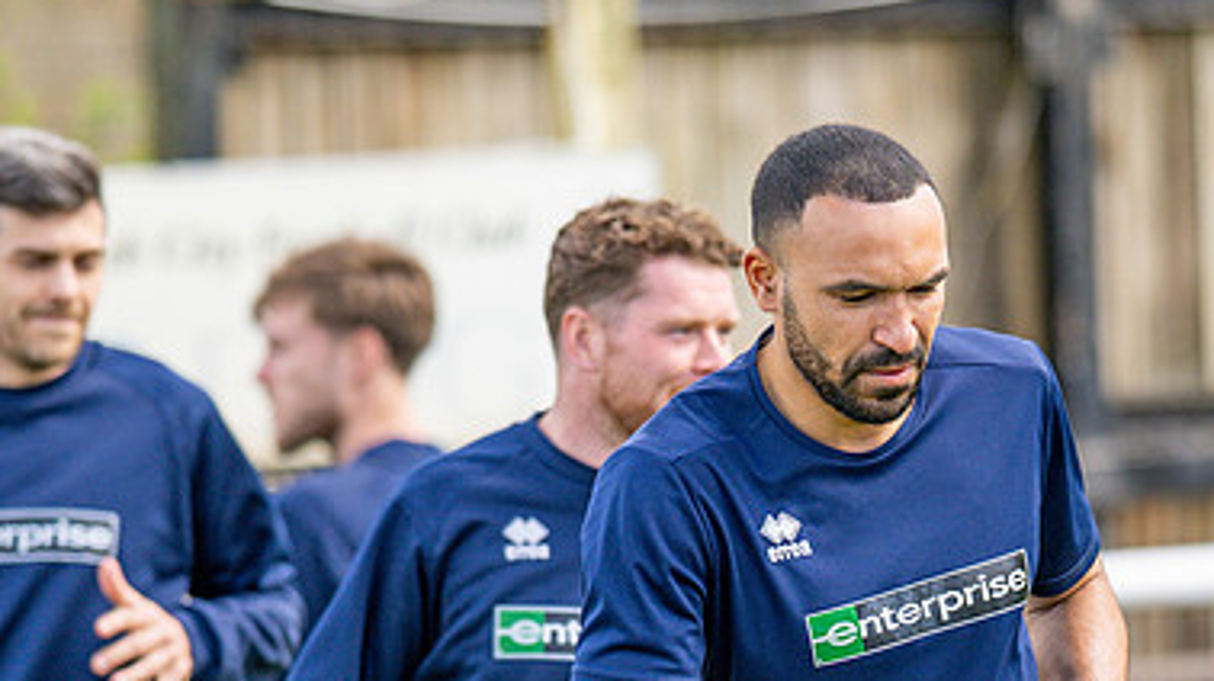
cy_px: 632
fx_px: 13382
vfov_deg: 2.9
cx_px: 782
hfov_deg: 5.2
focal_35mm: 416
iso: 200
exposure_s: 1/3200
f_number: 2
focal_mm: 135
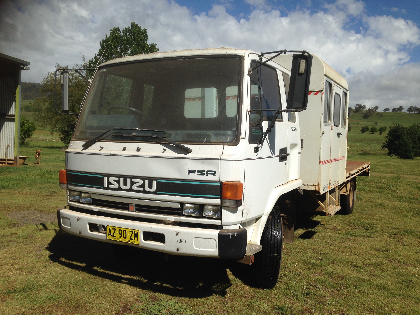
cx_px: 210
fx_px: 400
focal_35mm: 33
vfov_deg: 42.9
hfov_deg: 55.4
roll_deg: -2.6
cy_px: 158
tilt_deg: -4.2
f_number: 2.4
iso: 50
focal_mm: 4.12
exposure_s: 1/3012
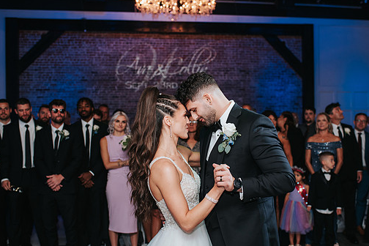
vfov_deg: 31.2
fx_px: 441
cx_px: 207
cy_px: 130
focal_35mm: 43
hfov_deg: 45.3
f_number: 2.8
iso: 1000
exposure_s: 1/200
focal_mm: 35
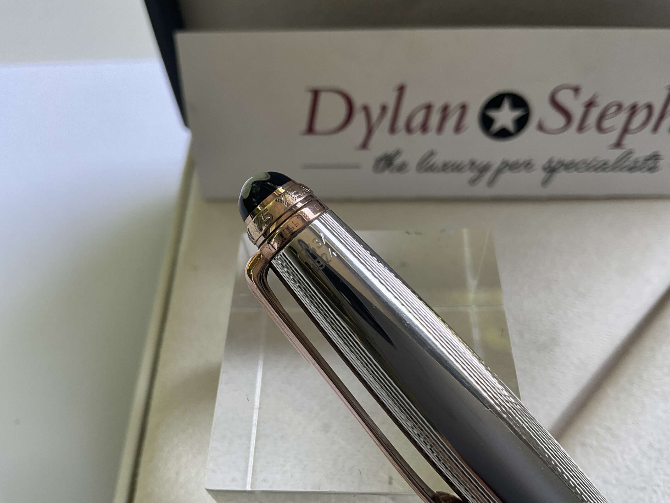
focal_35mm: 29
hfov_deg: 61.7
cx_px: 335
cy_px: 252
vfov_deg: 48.2
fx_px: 561
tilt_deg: -55.1
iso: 32
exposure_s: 1/122
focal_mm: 3
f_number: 1.8
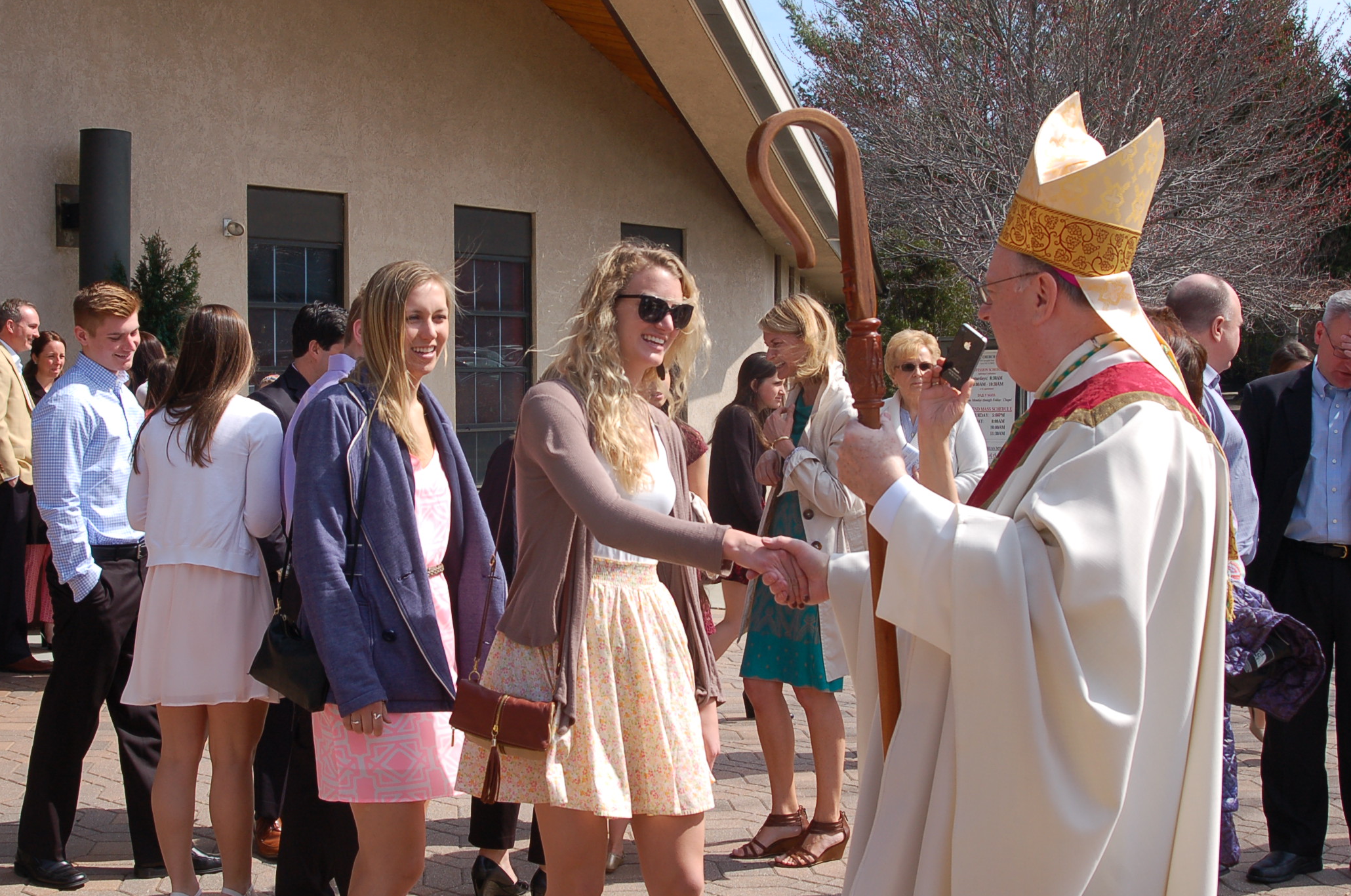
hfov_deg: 42.8
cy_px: 409
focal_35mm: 46
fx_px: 1723
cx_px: 629
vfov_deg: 29.1
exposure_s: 1/250
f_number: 8
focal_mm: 28
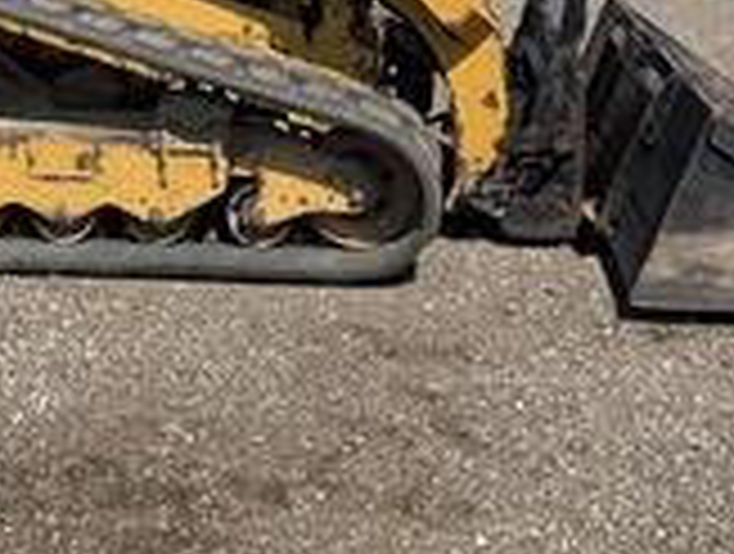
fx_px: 1509
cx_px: 270
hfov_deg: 27.2
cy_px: -45
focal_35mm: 71
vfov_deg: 19.9
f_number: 1.8
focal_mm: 3
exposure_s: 1/1626
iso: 25
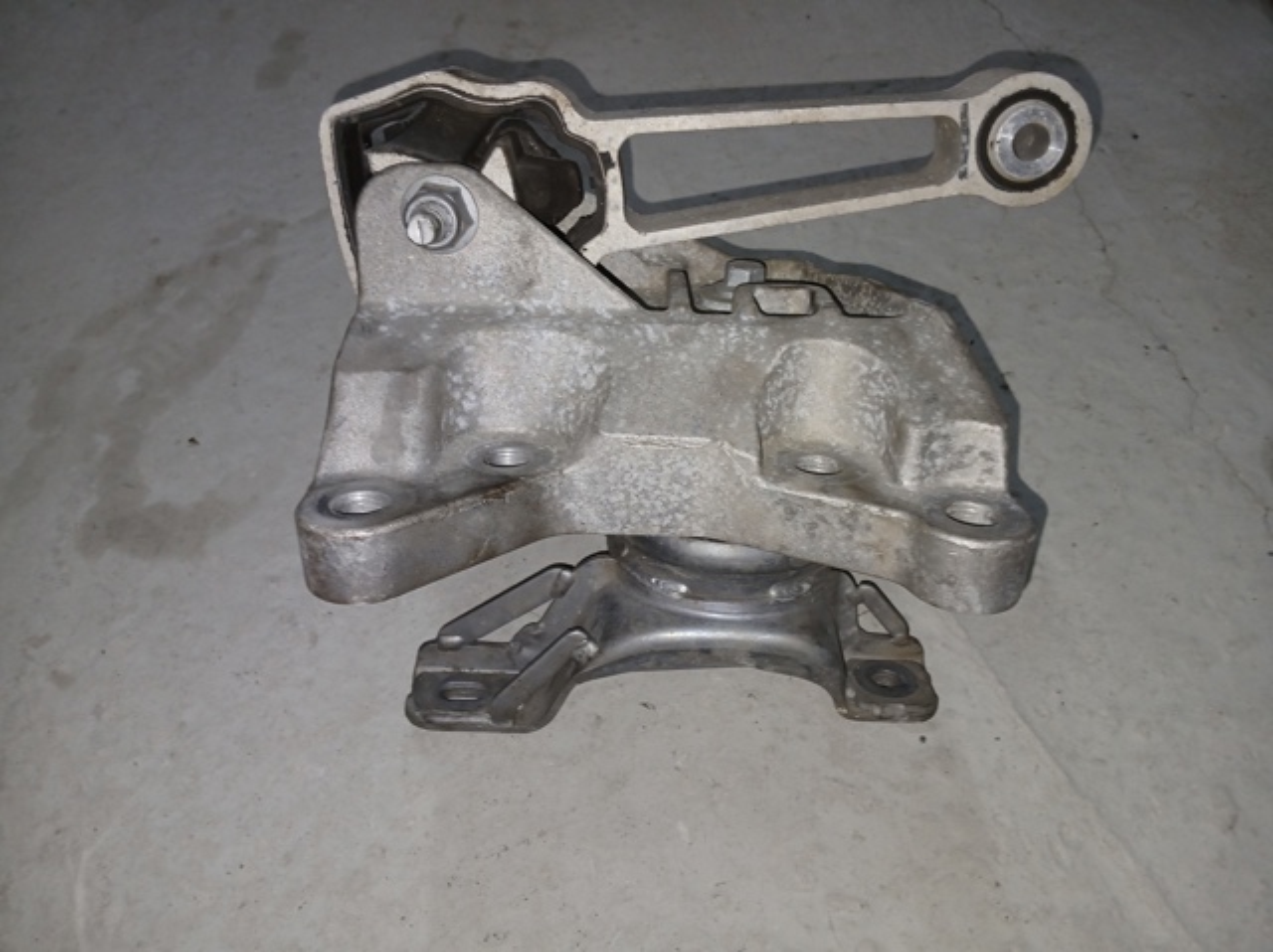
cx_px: 636
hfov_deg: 67.3
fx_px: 955
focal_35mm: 26
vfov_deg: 53.0
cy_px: 476
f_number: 1.8
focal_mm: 3.98
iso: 80
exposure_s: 1/50
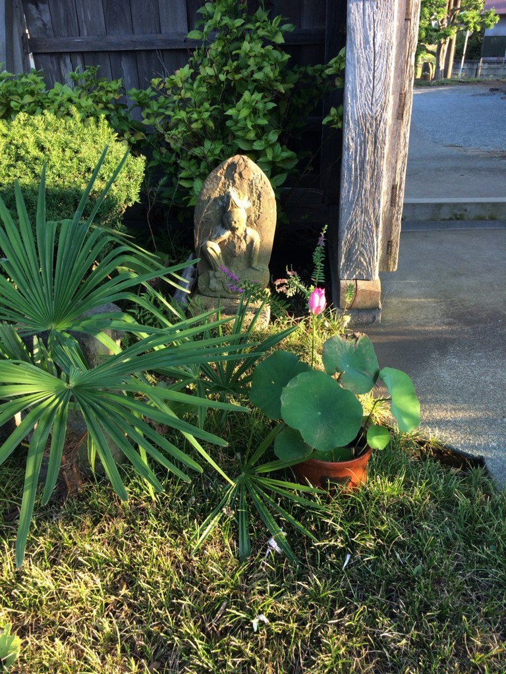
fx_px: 565
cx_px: 253
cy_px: 337
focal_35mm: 29
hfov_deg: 48.2
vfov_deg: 61.7
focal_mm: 4.15
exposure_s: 1/120
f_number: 2.2
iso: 40
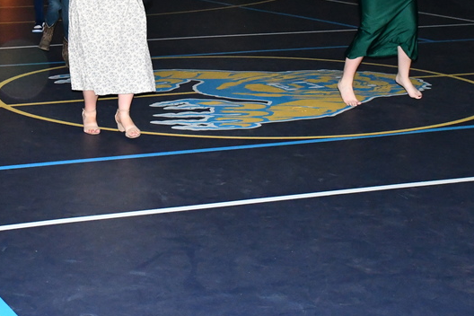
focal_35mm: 99
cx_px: 152
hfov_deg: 20.5
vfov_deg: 13.7
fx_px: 1303
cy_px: 18
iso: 6400
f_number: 4.2
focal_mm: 34
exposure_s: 1/60
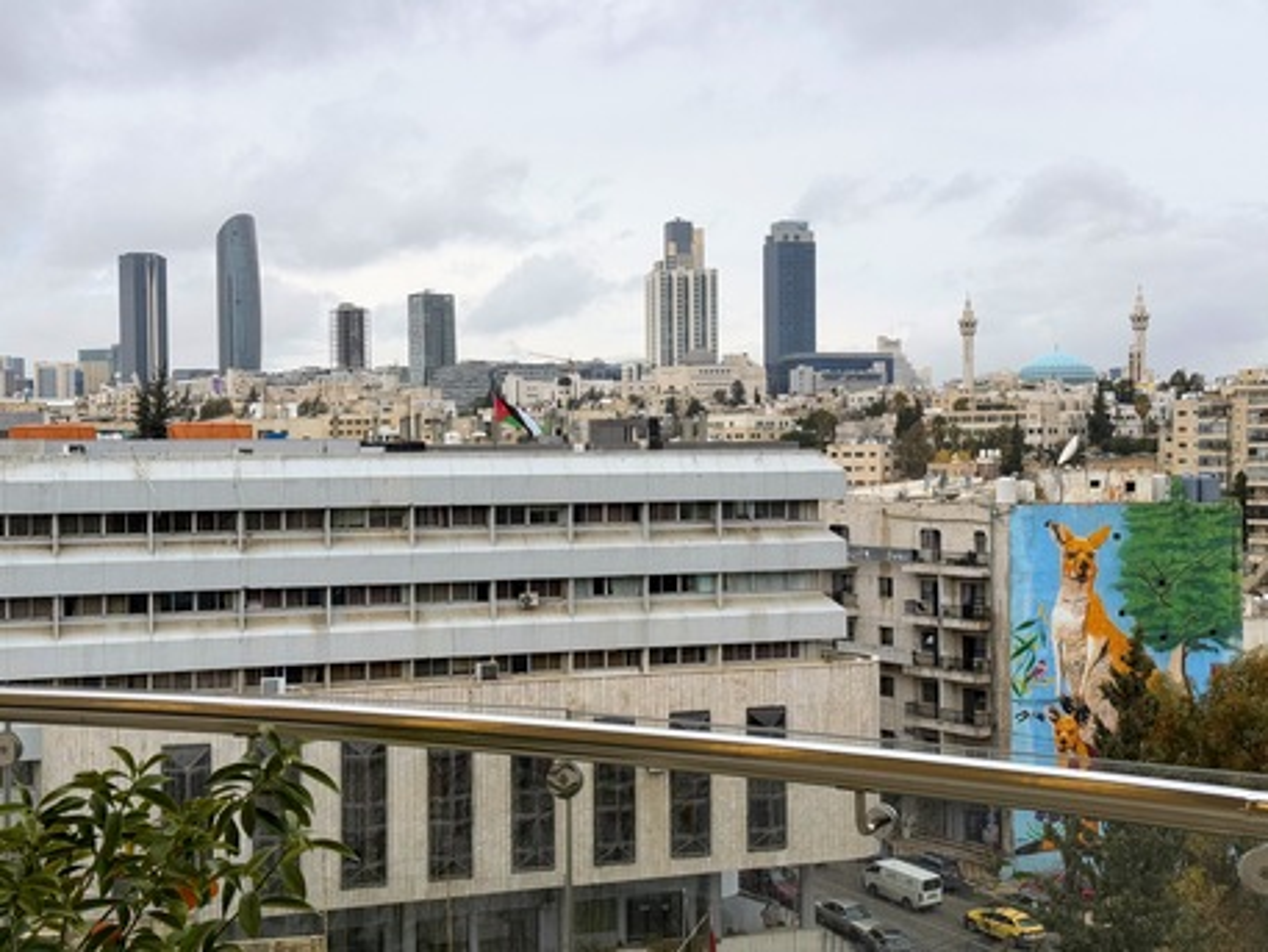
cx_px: 634
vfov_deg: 30.3
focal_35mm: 48
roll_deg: +0.6
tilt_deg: -0.7
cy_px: 476
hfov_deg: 39.6
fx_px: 1759
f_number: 1.78
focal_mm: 6.76
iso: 64
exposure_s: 1/6536
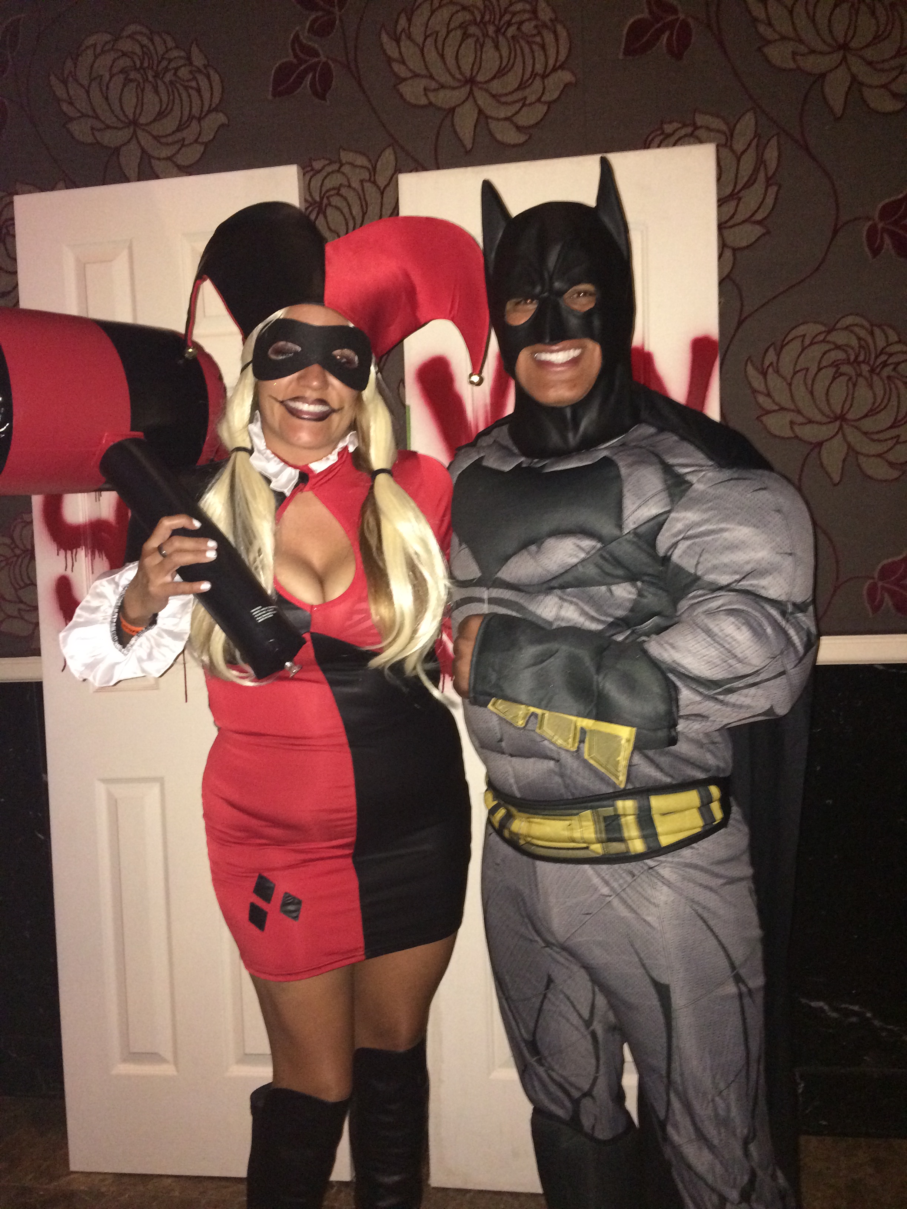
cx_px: 454
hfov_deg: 48.2
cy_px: 604
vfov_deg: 61.7
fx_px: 1013
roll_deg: +3.0
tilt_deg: -6.4
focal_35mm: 29
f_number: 2.2
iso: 400
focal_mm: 4.15
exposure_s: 1/16
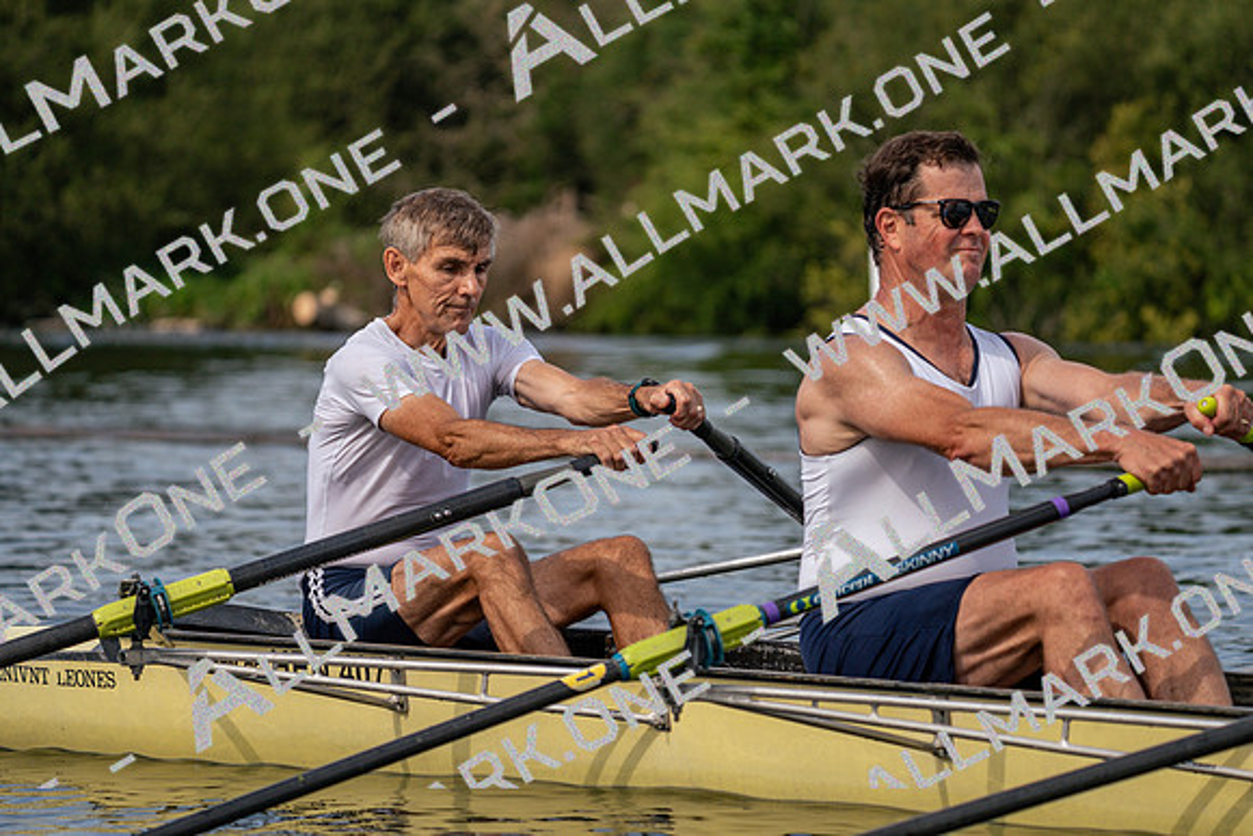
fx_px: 6962
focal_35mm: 200
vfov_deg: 6.9
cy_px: 418
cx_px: 626
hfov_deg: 10.3
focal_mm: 200
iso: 250
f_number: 5.6
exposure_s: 1/1600
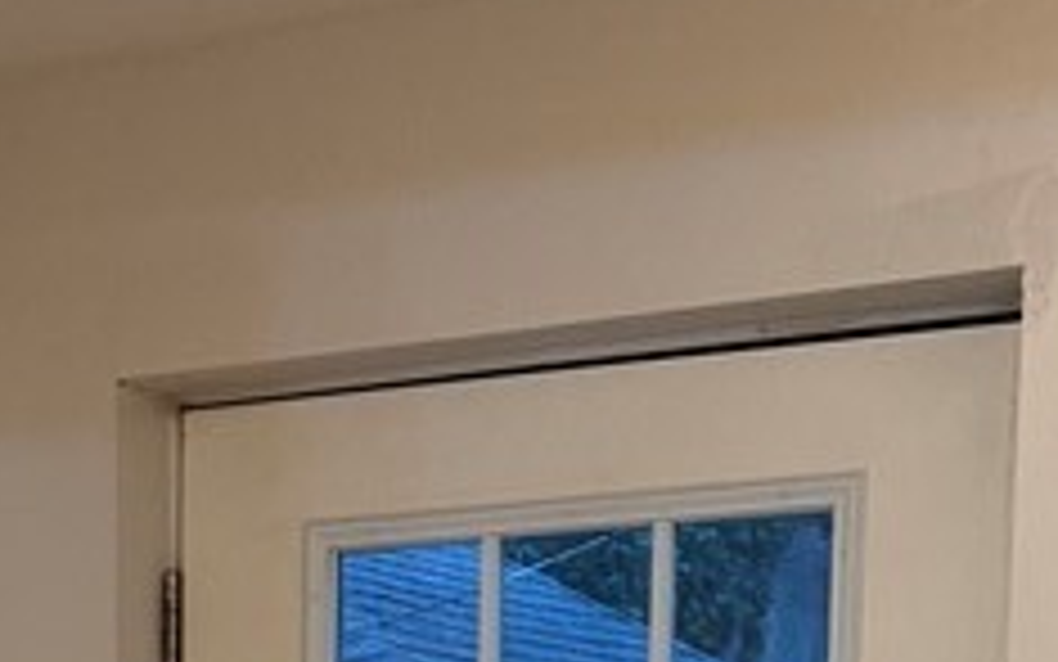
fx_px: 3201
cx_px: -180
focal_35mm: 111
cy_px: 1594
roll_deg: +1.4
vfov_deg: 10.2
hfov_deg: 17.9
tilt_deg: -11.8
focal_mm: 6.76
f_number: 1.78
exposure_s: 1/60
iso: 320
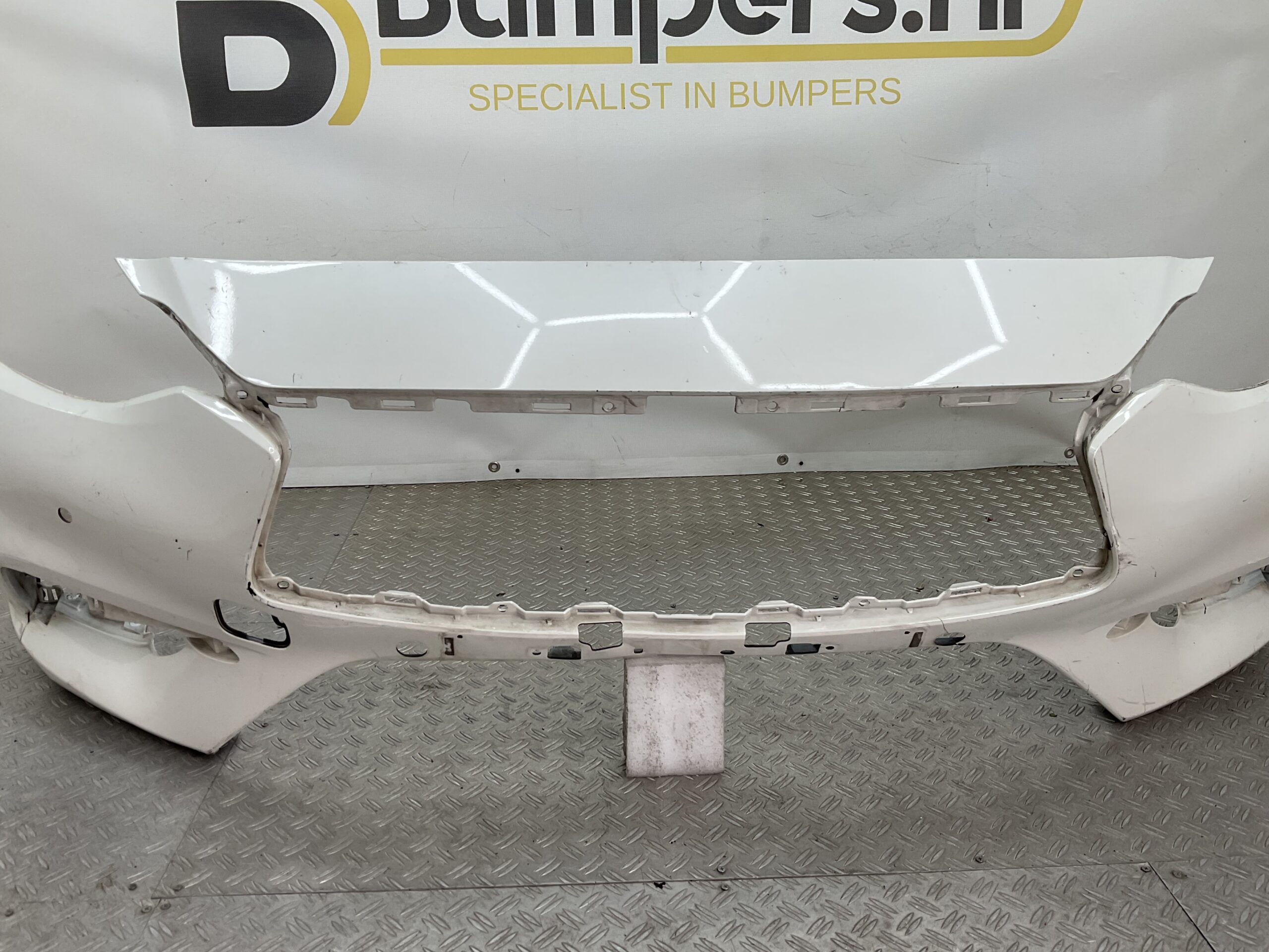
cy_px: 476
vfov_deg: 48.2
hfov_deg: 61.7
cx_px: 634
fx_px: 1063
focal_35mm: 29
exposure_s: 1/163
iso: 16
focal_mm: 3
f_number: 1.8
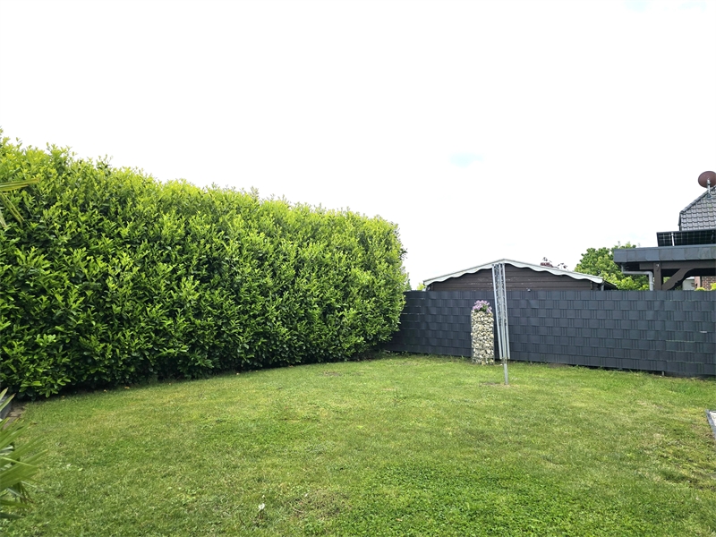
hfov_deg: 73.9
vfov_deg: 58.9
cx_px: 358
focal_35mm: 23
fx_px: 476
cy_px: 268
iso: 12
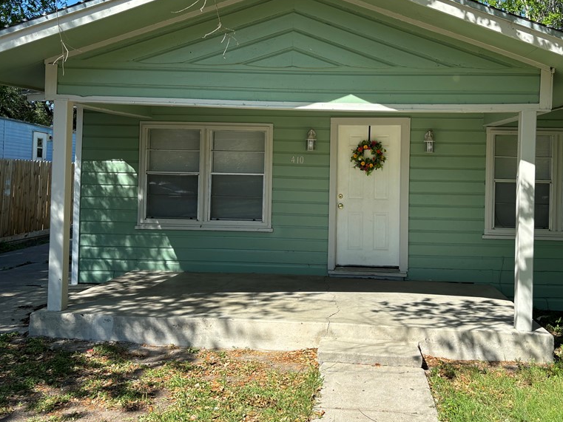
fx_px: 569
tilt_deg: -0.5
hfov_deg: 52.4
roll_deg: -1.1
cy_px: 169
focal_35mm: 35
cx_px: 330
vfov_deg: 40.5
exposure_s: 1/1499
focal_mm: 5.96
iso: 50
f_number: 1.6
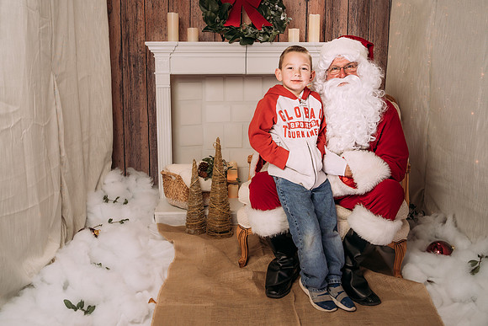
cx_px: 246
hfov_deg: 49.0
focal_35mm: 40
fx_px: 536
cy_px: 152
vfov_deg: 33.8
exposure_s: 1/100
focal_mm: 35
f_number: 5.6
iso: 100
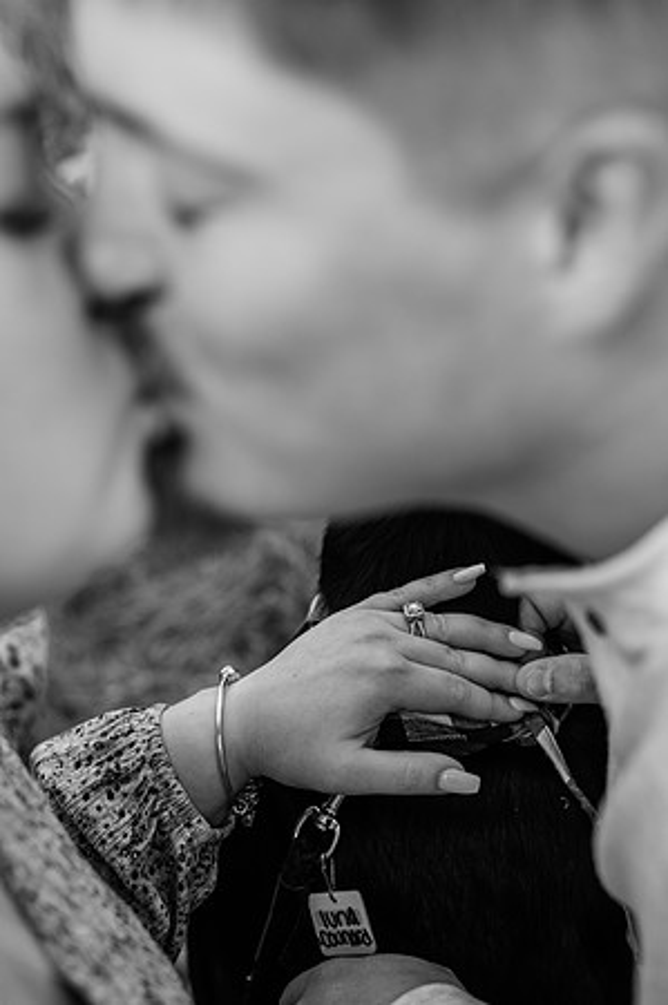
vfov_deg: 34.5
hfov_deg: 23.3
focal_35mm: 58
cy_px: 502
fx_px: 1618
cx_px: 334
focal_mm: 58
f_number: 3.5
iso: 250
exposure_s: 1/400
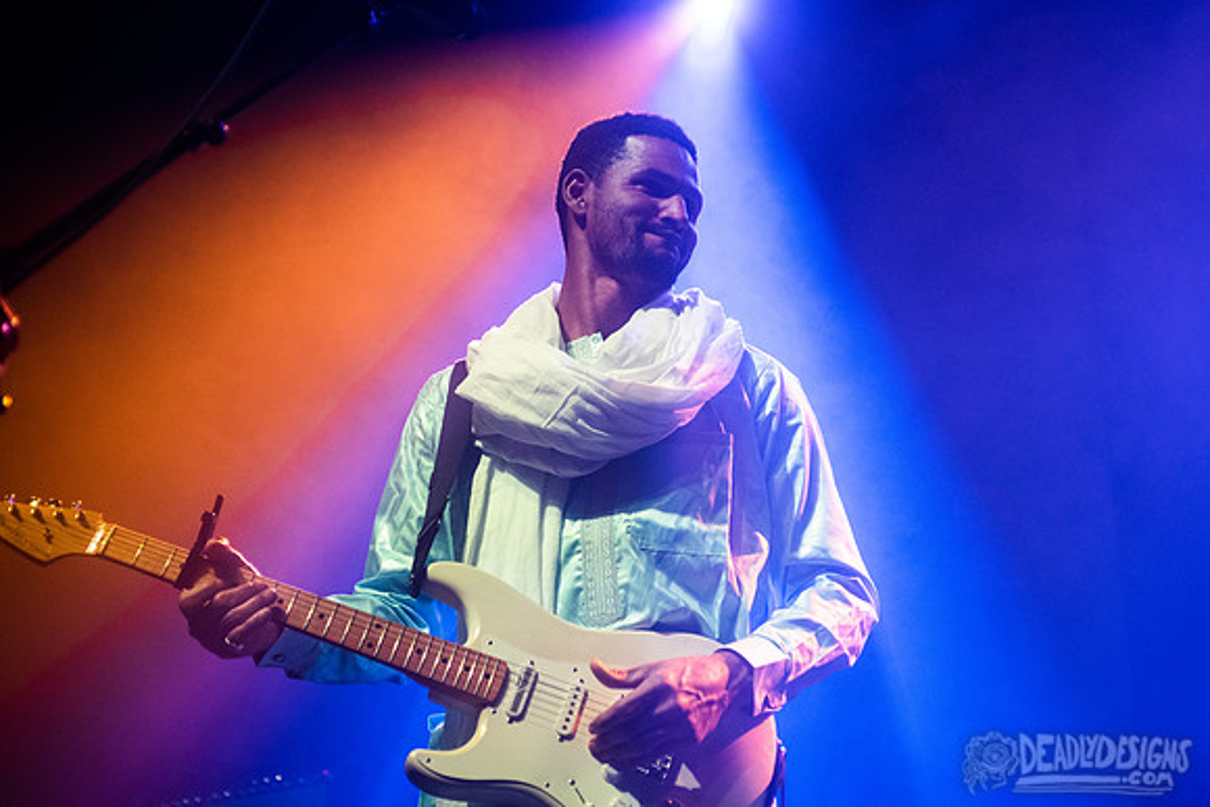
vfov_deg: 19.5
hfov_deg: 28.8
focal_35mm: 70
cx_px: 605
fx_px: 2353
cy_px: 404
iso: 2500
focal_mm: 70
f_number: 3.2
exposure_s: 1/250
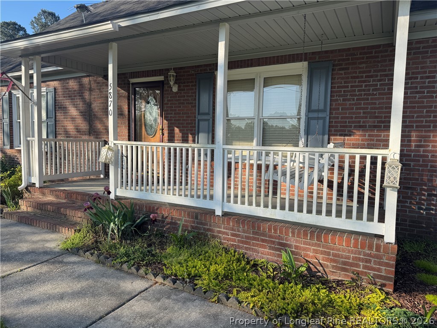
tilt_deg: -4.5
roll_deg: -0.9
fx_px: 303
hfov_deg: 71.6
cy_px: 164
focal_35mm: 24
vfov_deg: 56.8
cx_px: 218
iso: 80
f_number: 1.78
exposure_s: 1/1767
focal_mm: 6.76
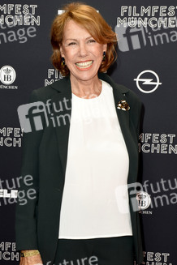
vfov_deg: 26.3
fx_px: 568
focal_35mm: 77
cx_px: 83
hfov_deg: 17.7
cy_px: 154
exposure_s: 1/125
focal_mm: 42
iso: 640
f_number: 6.3
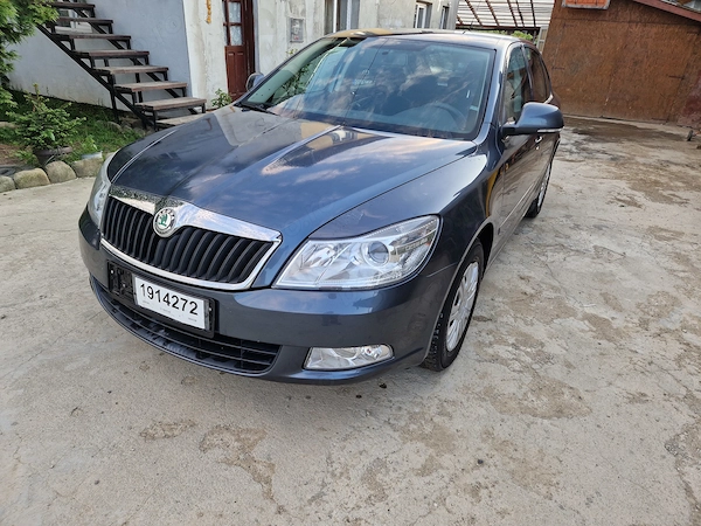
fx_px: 466
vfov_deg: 58.9
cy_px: 263
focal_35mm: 23
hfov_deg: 73.9
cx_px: 350
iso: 80
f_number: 1.8
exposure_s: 1/180
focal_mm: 5.4
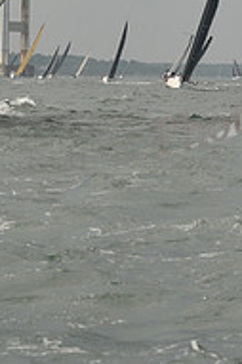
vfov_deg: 9.4
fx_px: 2151
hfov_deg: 6.4
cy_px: -158
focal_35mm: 213
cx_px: 54
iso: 250
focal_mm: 70
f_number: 6.3
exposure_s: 1/640
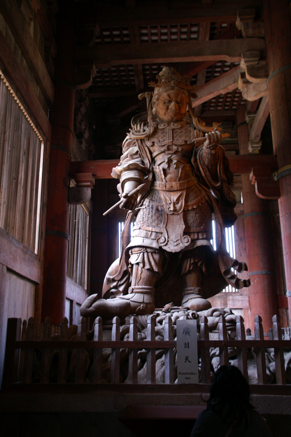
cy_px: 218
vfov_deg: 49.6
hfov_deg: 34.1
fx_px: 474
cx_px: 146
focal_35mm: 39
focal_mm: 26
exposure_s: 1/30
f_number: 4
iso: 400
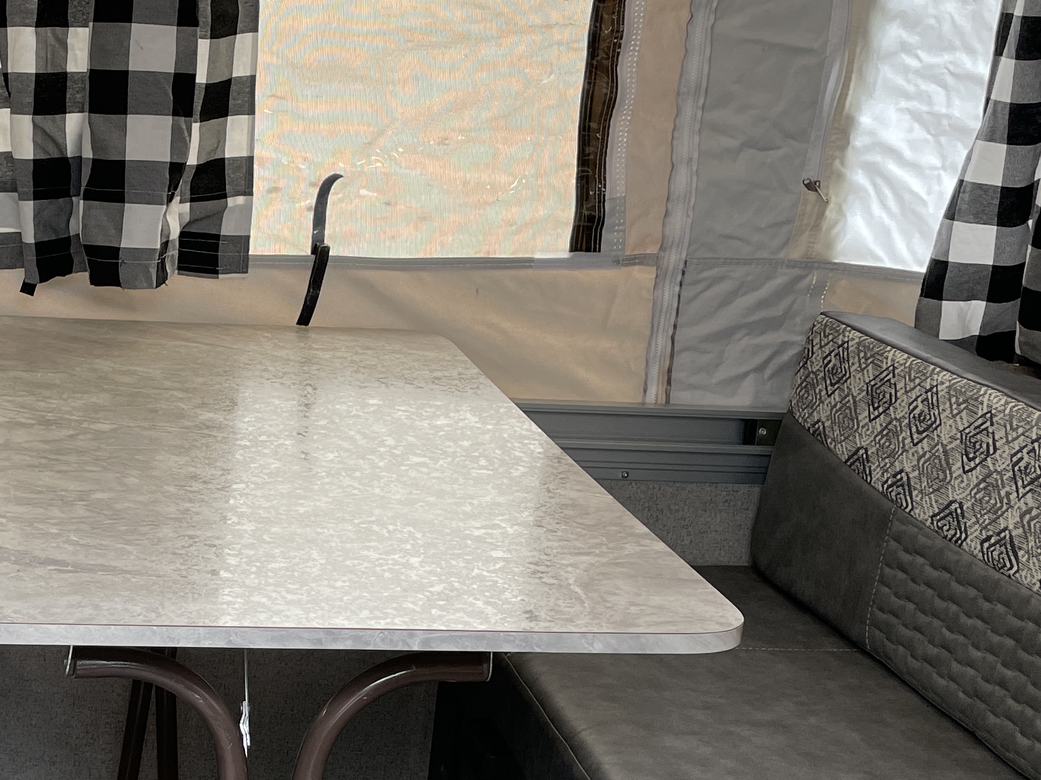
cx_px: 219
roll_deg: -2.9
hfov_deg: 30.5
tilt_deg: -17.5
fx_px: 1864
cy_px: 514
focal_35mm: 62
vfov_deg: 23.6
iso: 80
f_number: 1.6
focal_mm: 4.2
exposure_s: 1/121
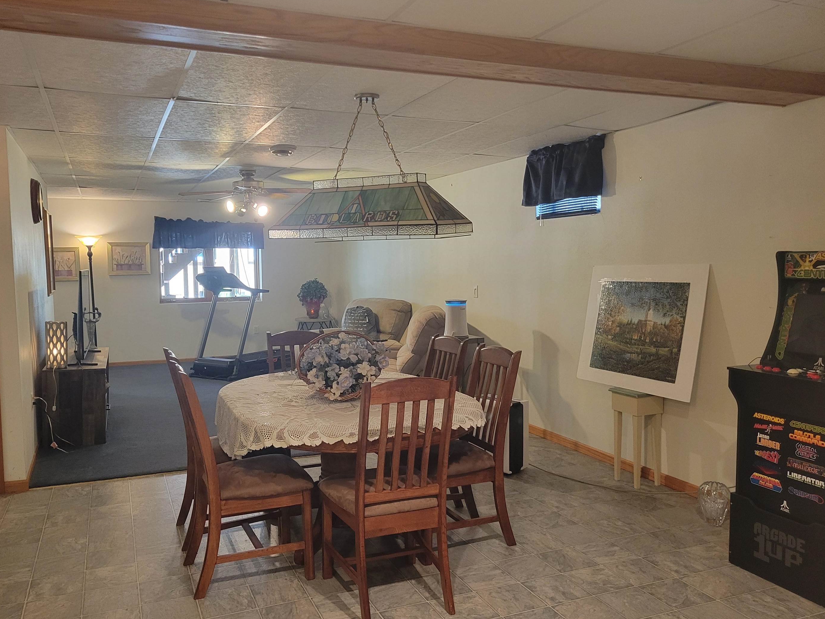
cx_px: 391
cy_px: 312
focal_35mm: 29
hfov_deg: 61.6
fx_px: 691
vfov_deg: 48.2
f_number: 1.8
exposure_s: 1/40
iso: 320
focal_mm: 5.4
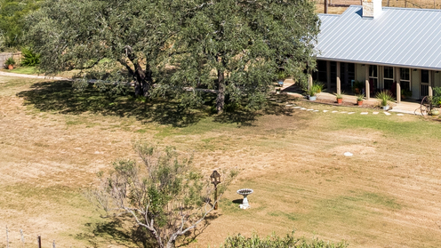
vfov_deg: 15.5
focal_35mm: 76
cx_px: 422
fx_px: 889
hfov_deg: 26.6
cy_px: -14
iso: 100
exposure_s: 1/160
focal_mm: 12.3
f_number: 2.8
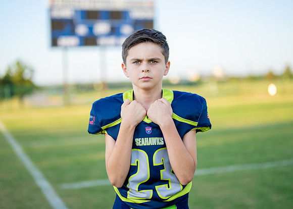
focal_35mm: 62
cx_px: 149
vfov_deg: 22.9
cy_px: 93
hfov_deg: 31.7
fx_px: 516
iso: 160
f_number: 1.2
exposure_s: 1/2500
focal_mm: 50
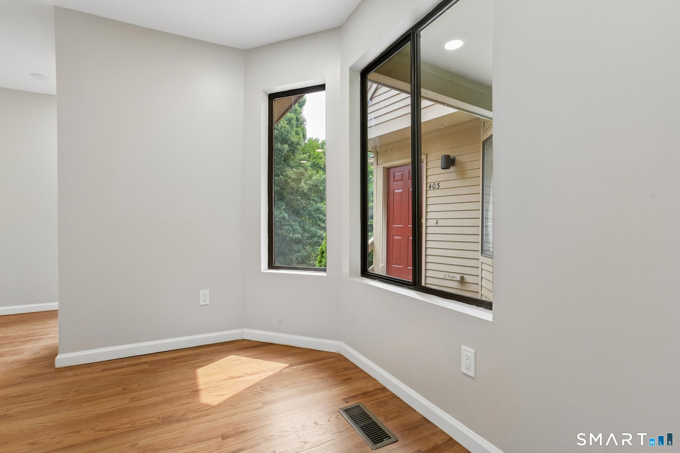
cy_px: 226
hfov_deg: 93.3
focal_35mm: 17
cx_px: 340
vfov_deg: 70.4
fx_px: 321
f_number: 11
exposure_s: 1/40
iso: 400
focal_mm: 17
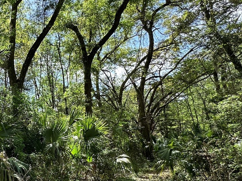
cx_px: 2
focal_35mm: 33
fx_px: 231
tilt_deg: +12.0
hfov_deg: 46.7
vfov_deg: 42.8
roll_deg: +1.5
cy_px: 103
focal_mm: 2.22
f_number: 2.2
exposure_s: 1/473
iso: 40
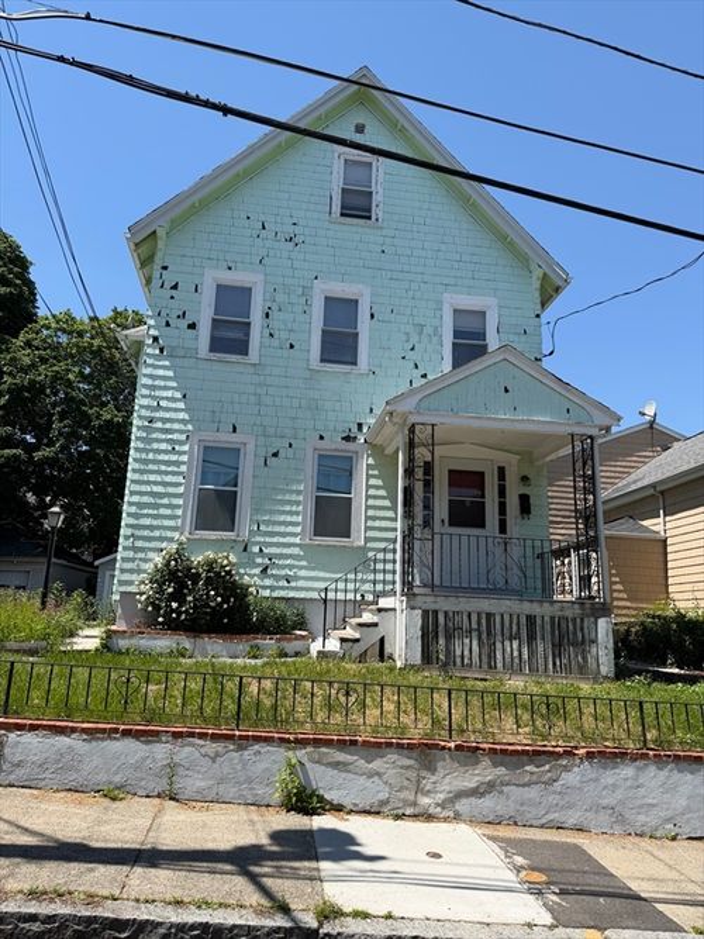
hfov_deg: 56.8
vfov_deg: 71.6
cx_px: 352
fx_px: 651
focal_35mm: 24
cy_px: 470
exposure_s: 1/4167
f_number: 1.78
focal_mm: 6.76
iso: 80
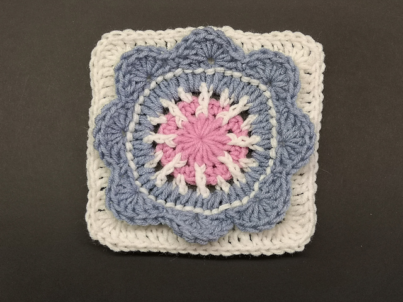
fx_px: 559
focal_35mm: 48
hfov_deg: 39.7
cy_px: 151
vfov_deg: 30.3
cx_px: 202
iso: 64
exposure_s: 1/50
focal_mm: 3.95
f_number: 1.8
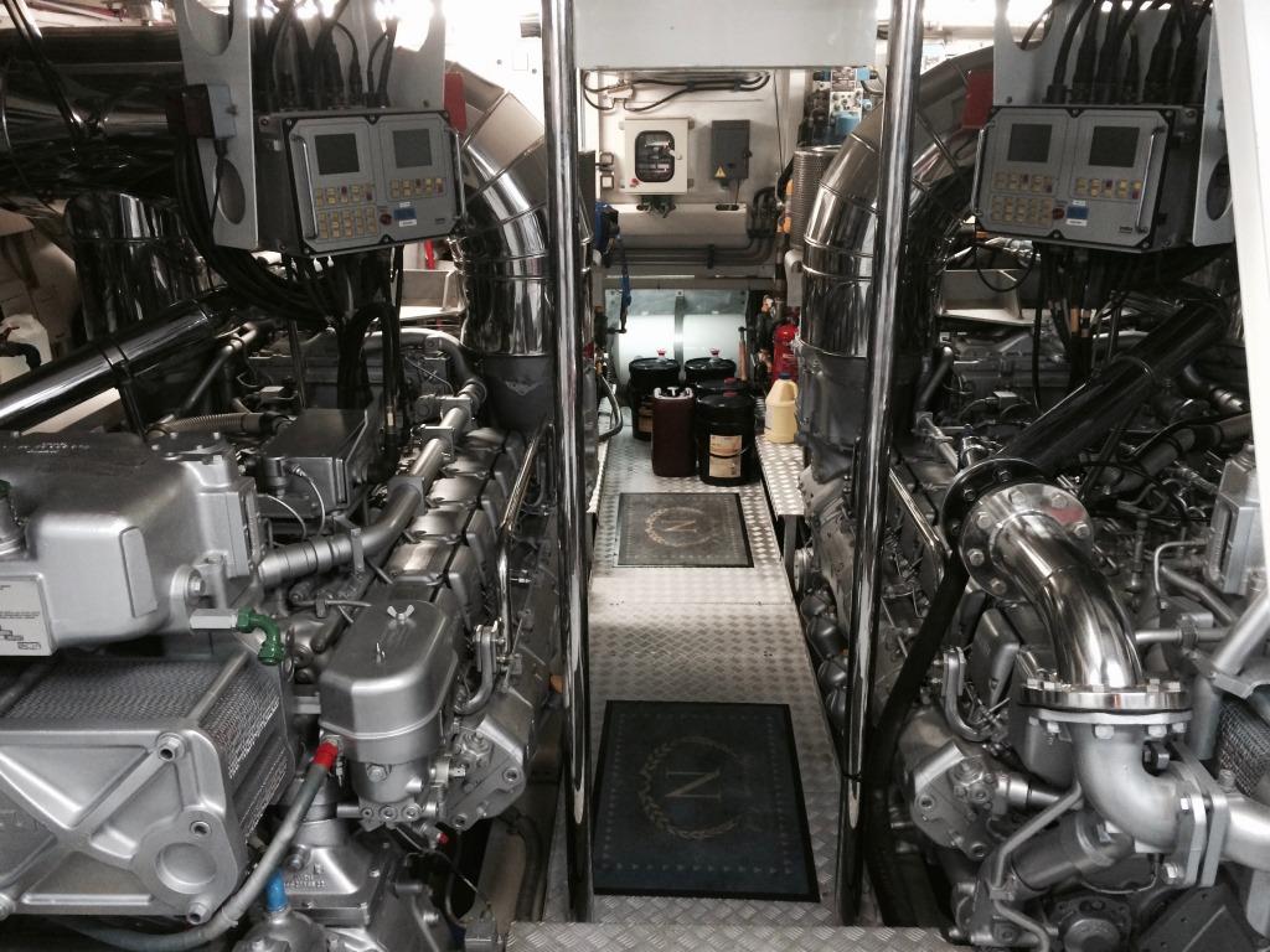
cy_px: 476
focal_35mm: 29
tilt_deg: -20.4
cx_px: 635
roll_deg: +0.0
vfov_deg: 48.2
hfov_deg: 61.7
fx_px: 1064
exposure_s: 1/33
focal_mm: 4.15
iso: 250
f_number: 2.2
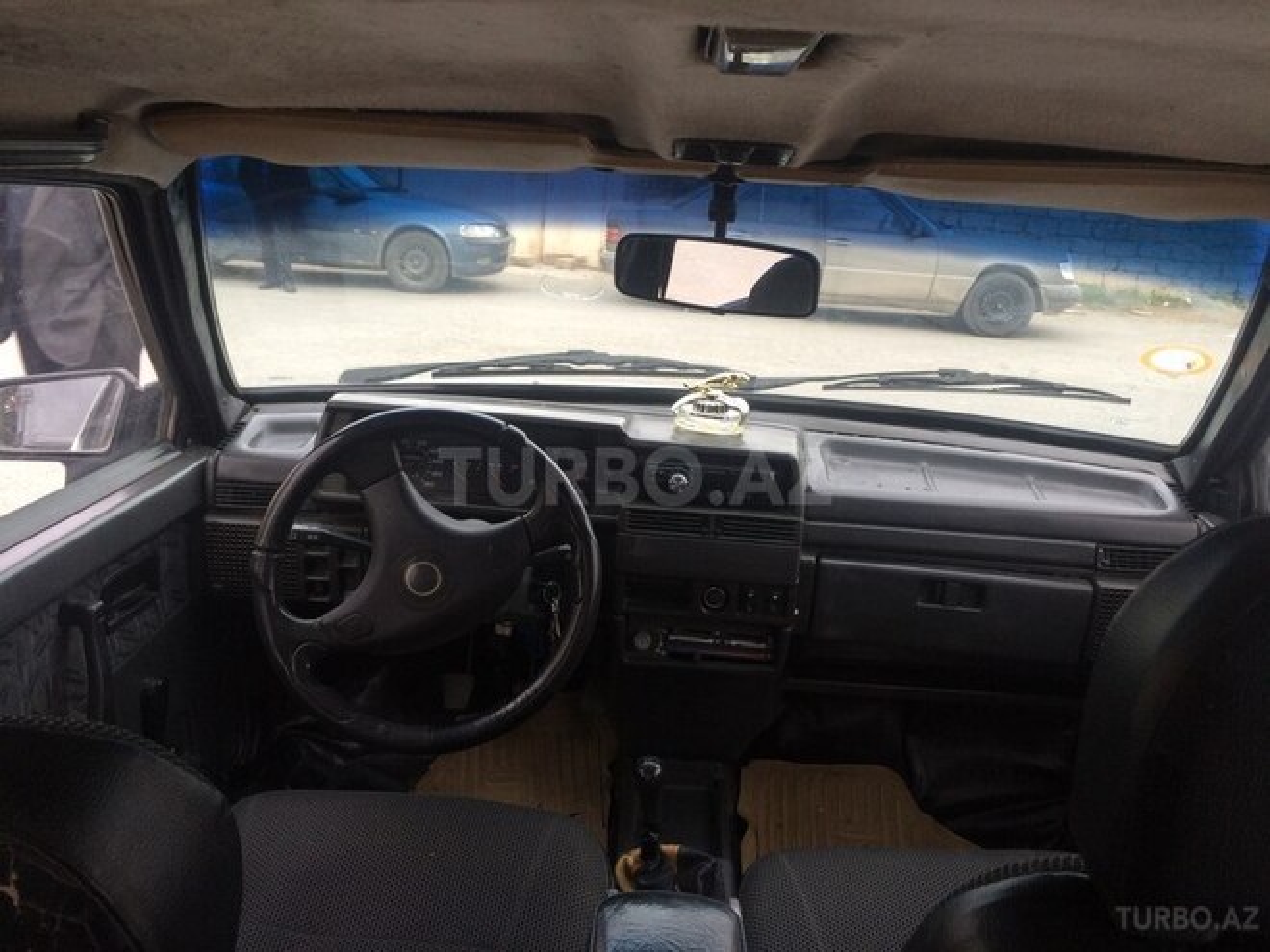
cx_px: 635
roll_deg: -4.0
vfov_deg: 48.2
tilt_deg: -14.1
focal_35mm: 29
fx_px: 1064
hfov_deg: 61.7
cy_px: 476
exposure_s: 1/33
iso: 80
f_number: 2.2
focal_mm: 4.15
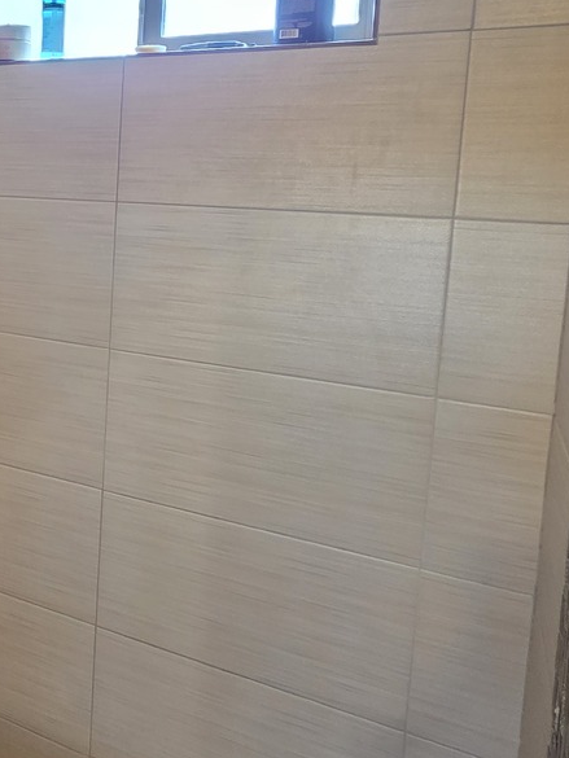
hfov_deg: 39.4
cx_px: 9
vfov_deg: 55.6
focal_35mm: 32
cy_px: 253
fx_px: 701
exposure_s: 1/60
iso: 200
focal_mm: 2.2
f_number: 2.2
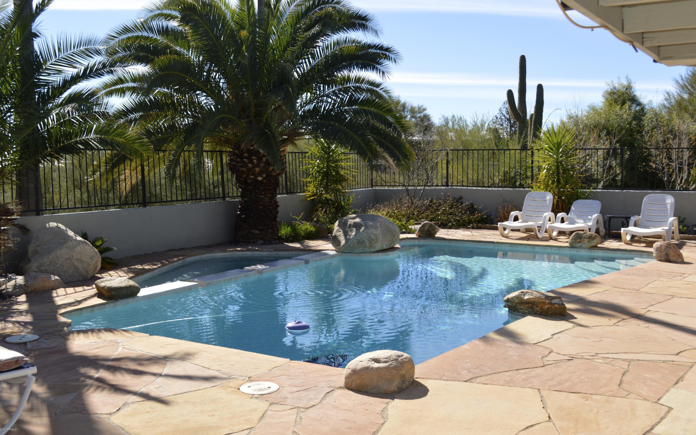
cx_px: 346
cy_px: 210
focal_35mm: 37
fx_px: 702
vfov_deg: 34.4
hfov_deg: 52.7
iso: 100
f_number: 6.3
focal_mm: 24
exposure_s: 1/200
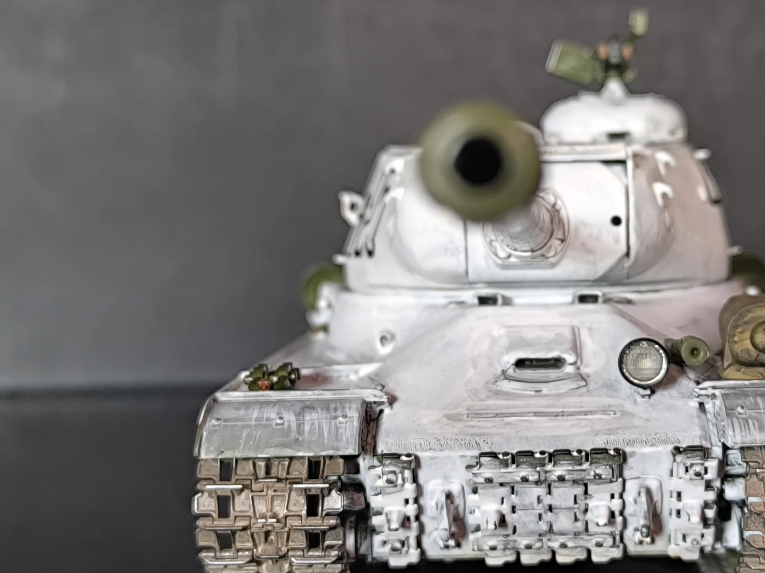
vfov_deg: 21.6
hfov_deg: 28.4
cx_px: 496
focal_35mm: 68
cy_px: 306
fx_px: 1503
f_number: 1.65
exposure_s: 1/25
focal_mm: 6.14
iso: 1250
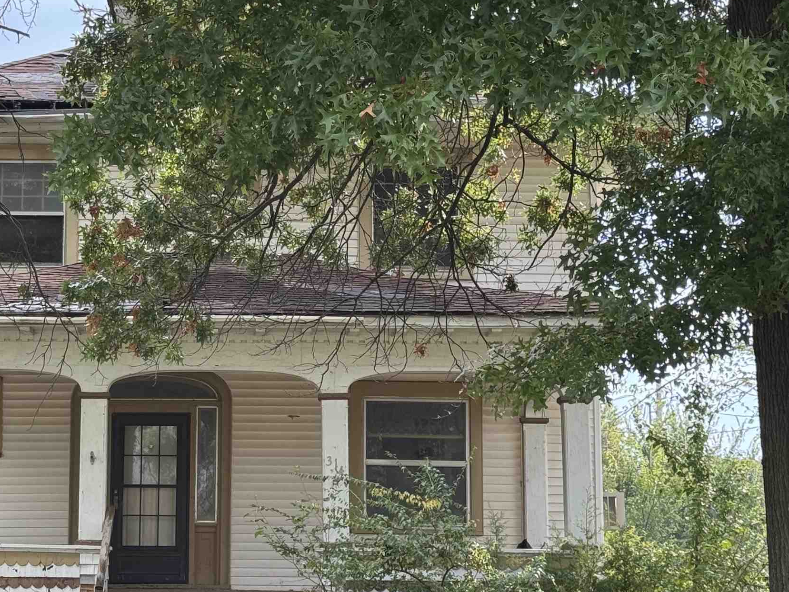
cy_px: 282
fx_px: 2029
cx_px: 239
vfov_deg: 16.6
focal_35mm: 89
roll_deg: -0.5
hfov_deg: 21.9
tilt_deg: +8.2
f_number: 1.78
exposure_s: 1/356
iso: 64
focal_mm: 6.76
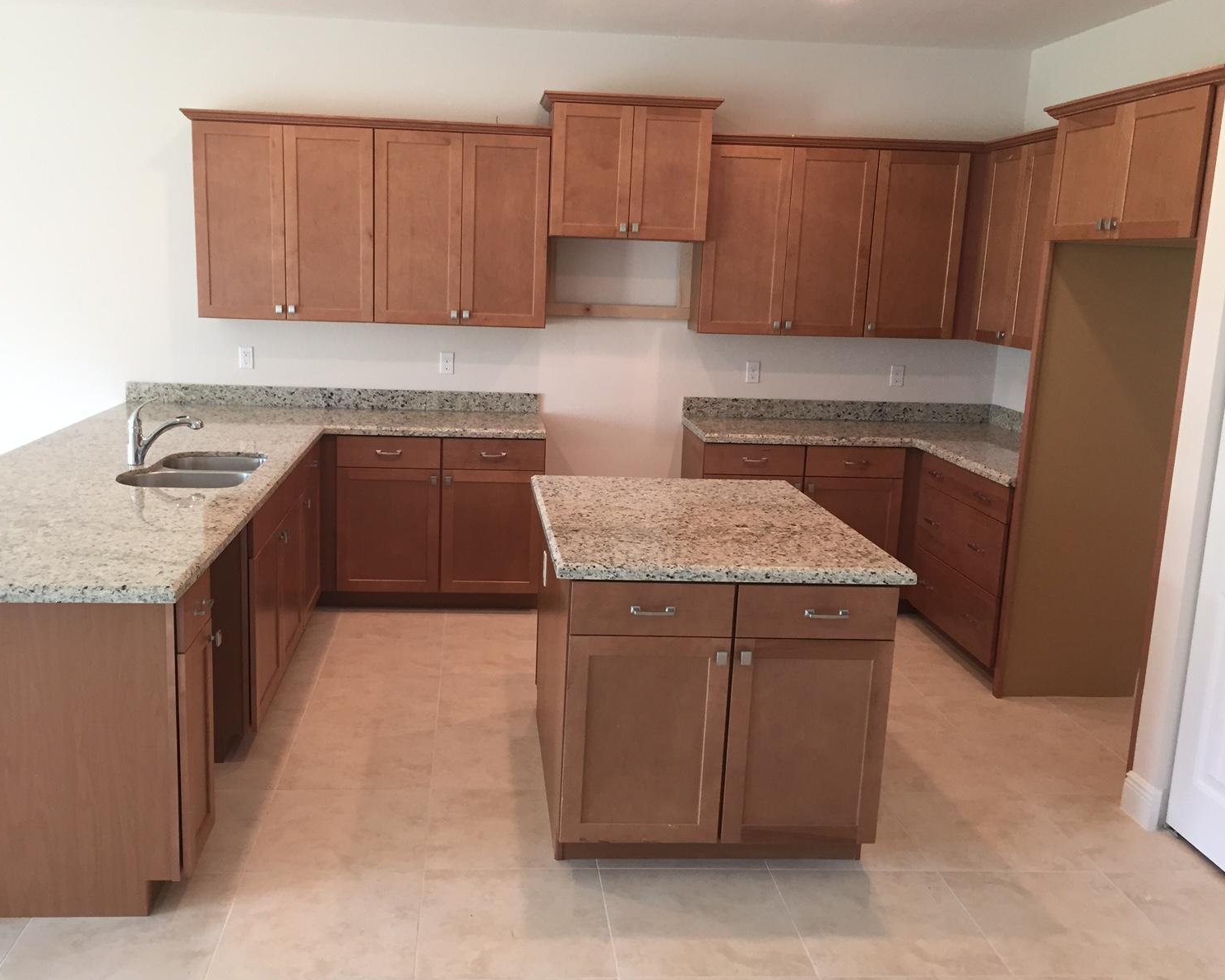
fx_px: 1124
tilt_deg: -11.7
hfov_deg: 57.1
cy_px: 478
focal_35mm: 31
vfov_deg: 47.1
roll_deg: -3.1
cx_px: 562
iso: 100
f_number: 2.2
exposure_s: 1/30
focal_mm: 4.15
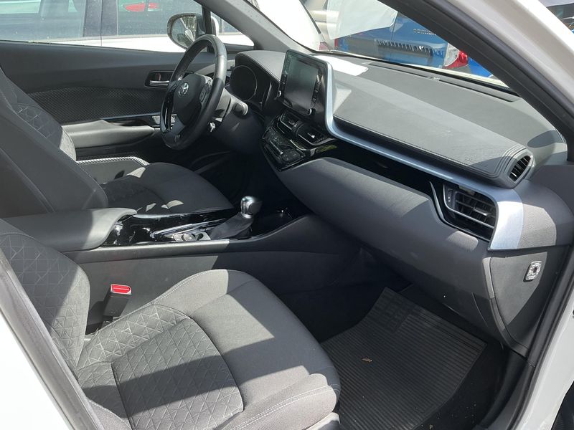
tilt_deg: -23.9
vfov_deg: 49.7
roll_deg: -5.1
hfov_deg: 63.4
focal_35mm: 28
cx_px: 287
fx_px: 464
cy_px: 215
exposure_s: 1/232
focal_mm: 3
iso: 25
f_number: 1.8
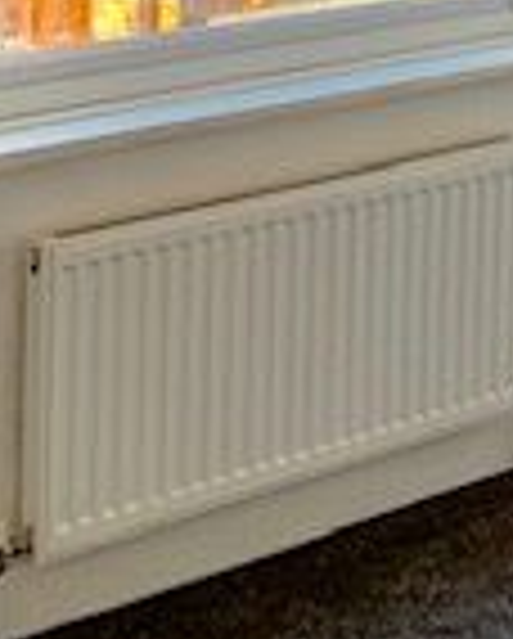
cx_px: 1035
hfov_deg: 12.0
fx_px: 2159
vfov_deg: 15.3
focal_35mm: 114
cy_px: -382
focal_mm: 4.25
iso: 40
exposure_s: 1/121
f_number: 1.8
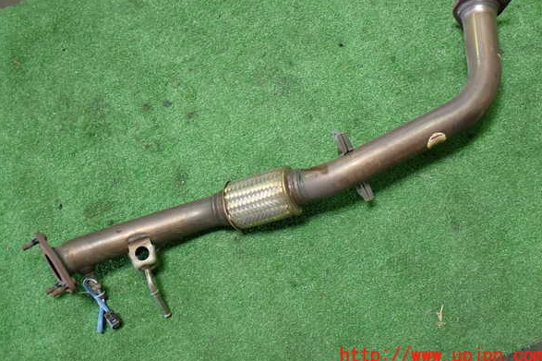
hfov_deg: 39.6
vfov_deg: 27.0
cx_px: 271
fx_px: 753
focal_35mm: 50
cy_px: 160
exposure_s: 1/50
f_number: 3.1
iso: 320
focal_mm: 8.4
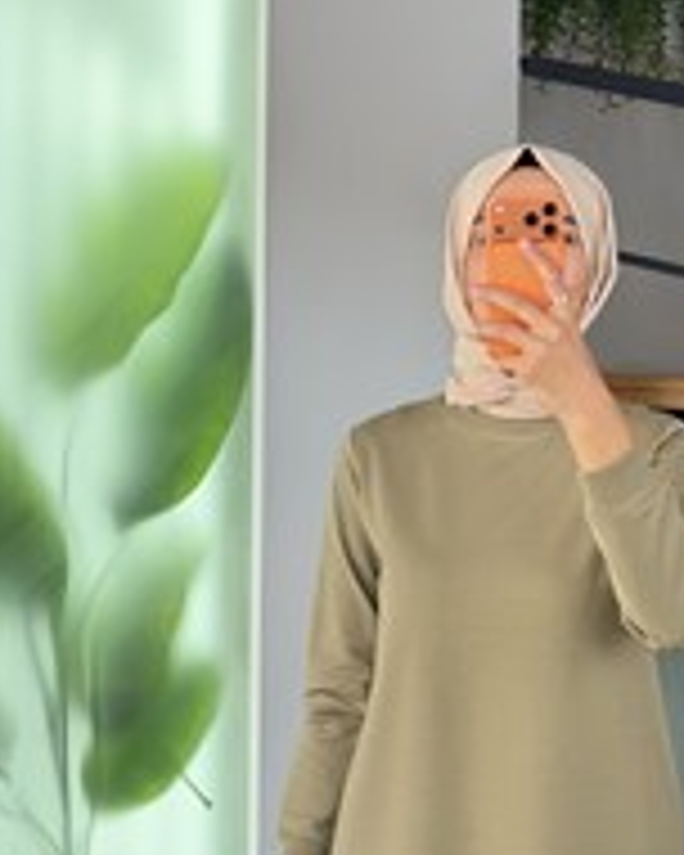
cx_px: 518
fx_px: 2581
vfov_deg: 18.8
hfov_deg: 15.0
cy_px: 551
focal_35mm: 102
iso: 64
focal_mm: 6.76
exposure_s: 1/189
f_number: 1.78
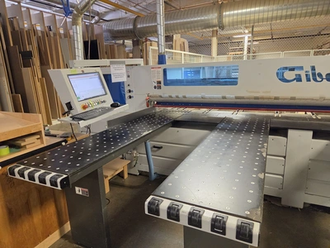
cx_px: 165
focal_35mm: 23
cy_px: 124
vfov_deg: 58.9
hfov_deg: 73.9
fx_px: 219
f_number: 1.8
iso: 640
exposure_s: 1/120
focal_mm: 5.4
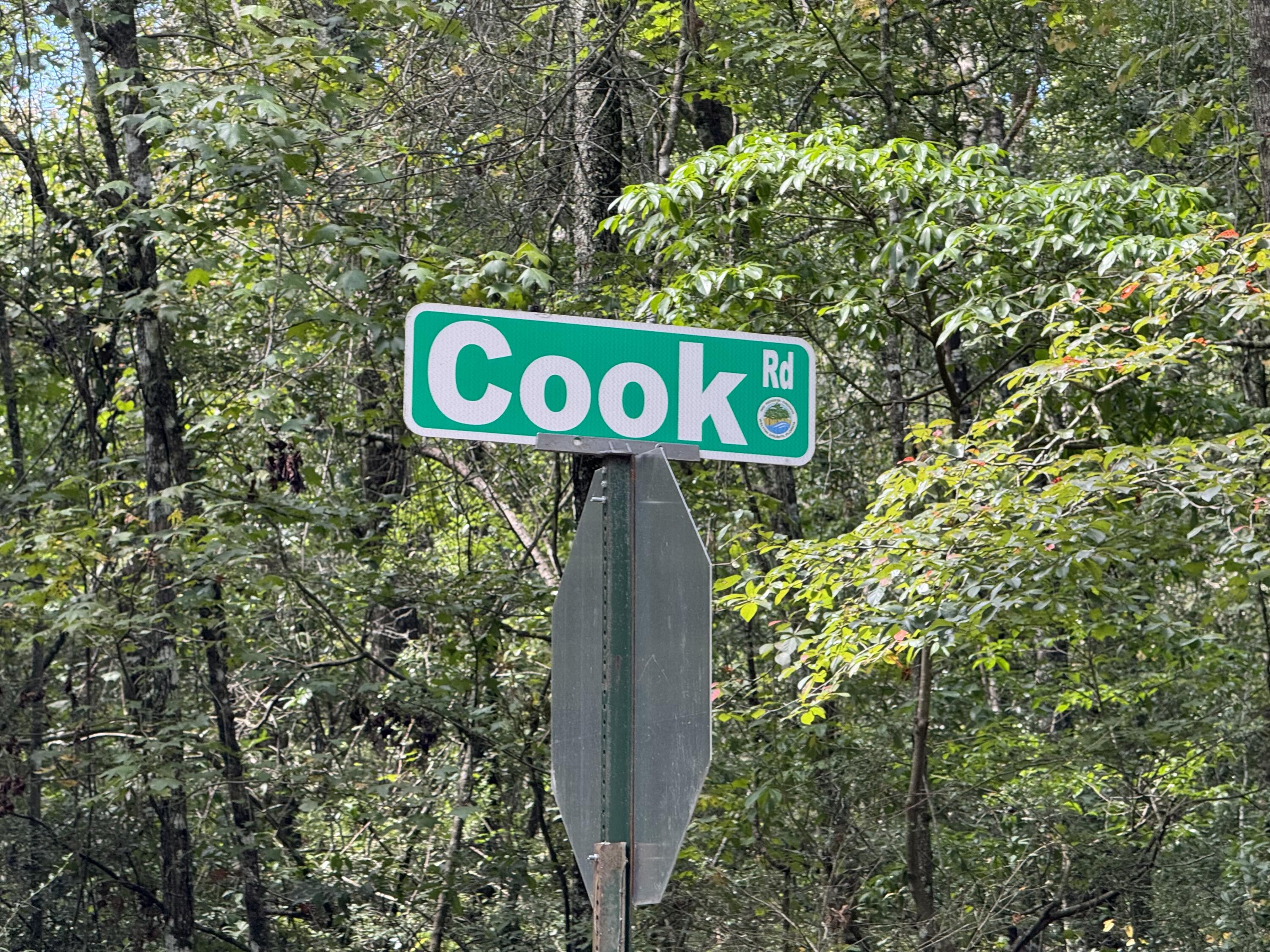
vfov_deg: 12.3
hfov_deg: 16.4
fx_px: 4403
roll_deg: +2.5
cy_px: 476
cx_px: 635
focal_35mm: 120
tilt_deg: +6.6
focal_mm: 15.66
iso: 64
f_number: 2.8
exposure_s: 1/99
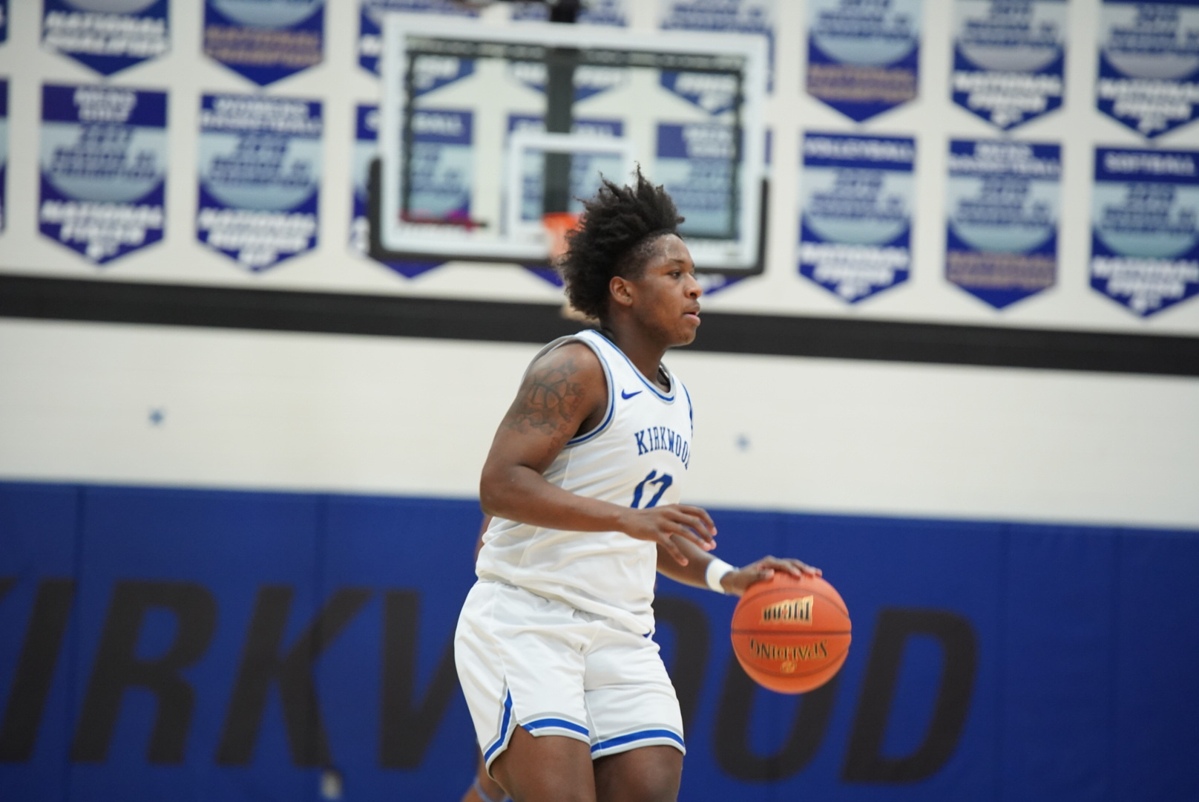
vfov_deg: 6.9
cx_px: 600
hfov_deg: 10.3
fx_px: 6666
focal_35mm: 200
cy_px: 401
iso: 5000
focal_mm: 200
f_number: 3.5
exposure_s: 1/500
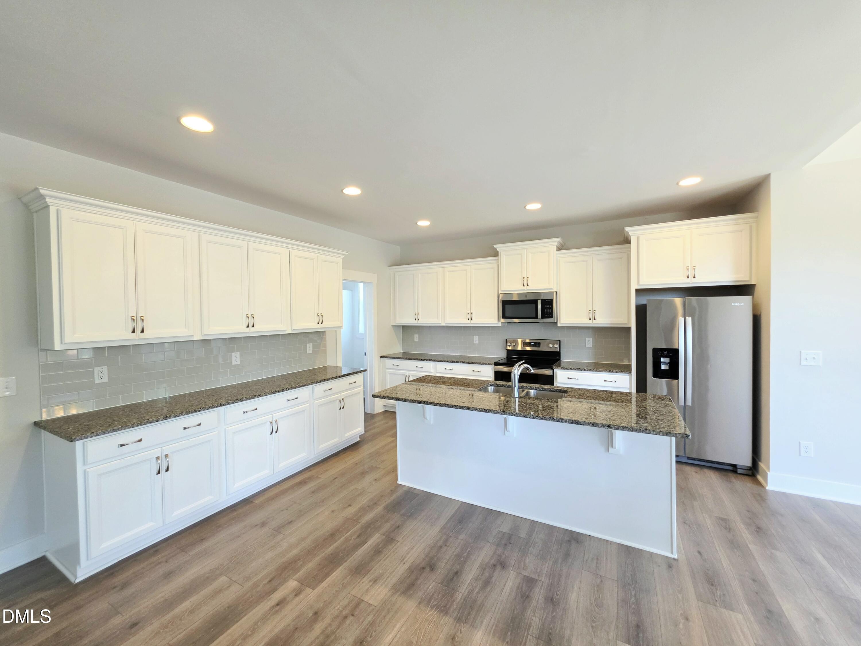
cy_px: 323
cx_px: 430
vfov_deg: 89.9
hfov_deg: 106.2
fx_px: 323
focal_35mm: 13
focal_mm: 2.2
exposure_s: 1/120
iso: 160
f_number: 1.9
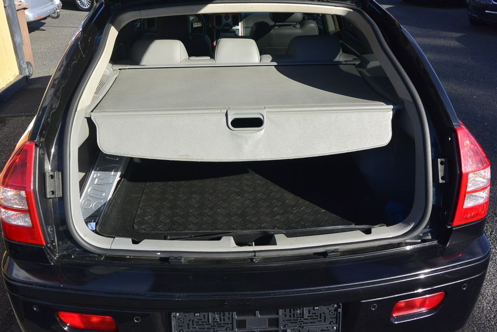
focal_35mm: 32
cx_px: 250
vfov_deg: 41.1
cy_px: 151
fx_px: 442
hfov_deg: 58.7
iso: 160
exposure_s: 1/640
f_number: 4.5
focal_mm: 11
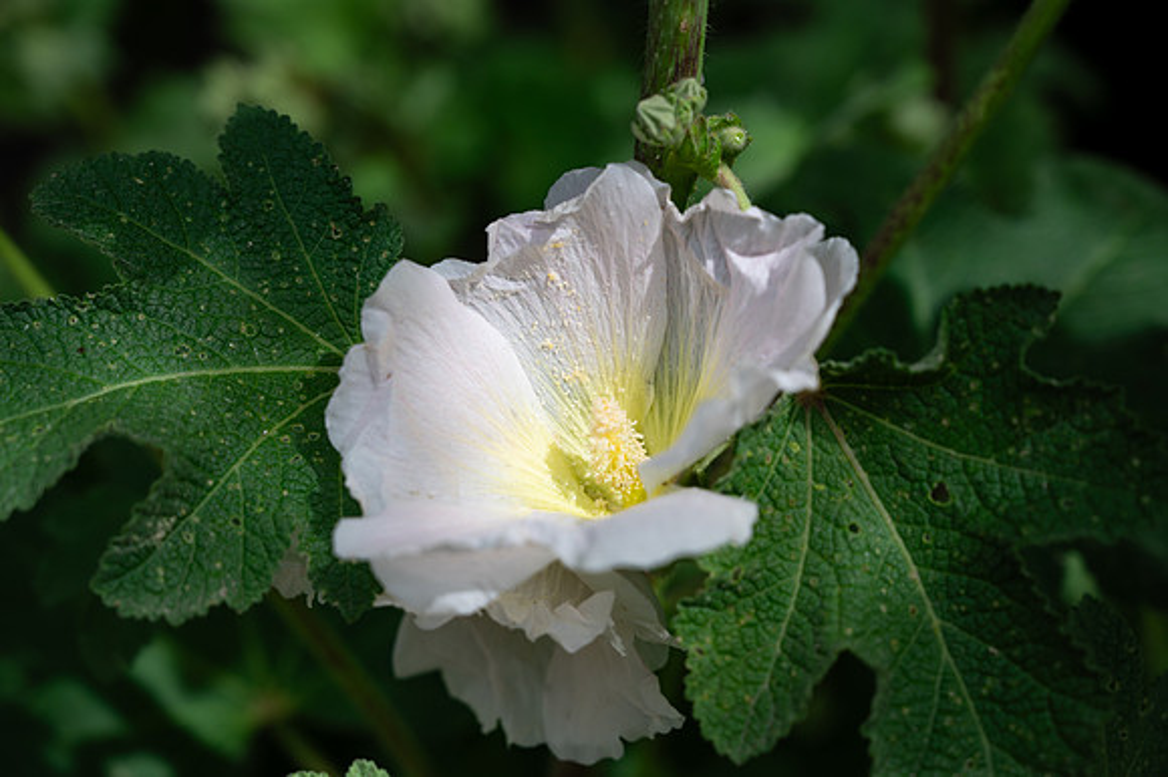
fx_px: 2270
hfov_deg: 28.9
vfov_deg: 19.4
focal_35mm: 70
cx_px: 584
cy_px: 388
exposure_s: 1/1000
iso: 100
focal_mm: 70
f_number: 5.6
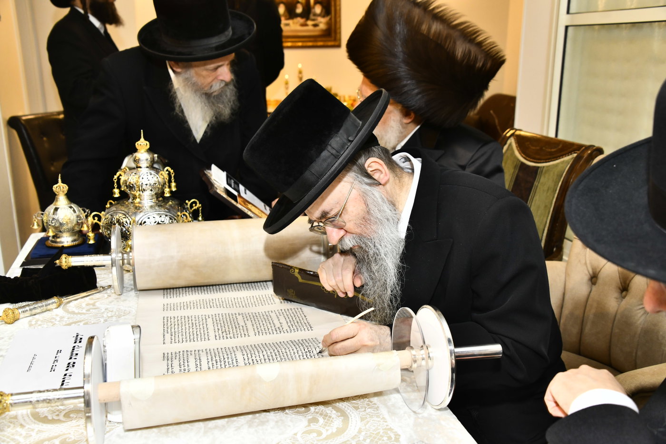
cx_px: 333
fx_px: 666
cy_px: 222
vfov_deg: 36.9
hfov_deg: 53.1
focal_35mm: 36
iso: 800
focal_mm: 36
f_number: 5.6
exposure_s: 1/125
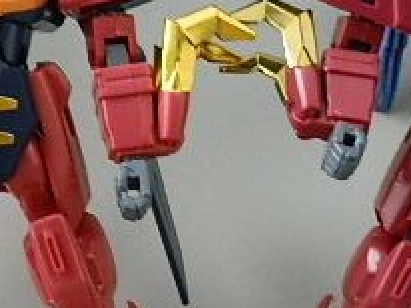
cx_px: 215
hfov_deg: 18.5
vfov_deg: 14.0
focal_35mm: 106
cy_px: 188
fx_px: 1259
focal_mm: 6.17
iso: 400
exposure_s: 1/8
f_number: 3.5
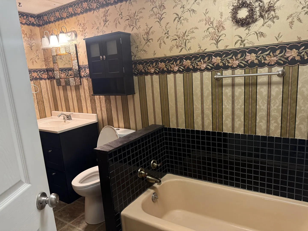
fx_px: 214
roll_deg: +2.6
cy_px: 116
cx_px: 154
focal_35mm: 24
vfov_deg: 56.8
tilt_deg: -9.6
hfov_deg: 71.6
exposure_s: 1/60
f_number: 1.78
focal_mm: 6.76
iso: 320
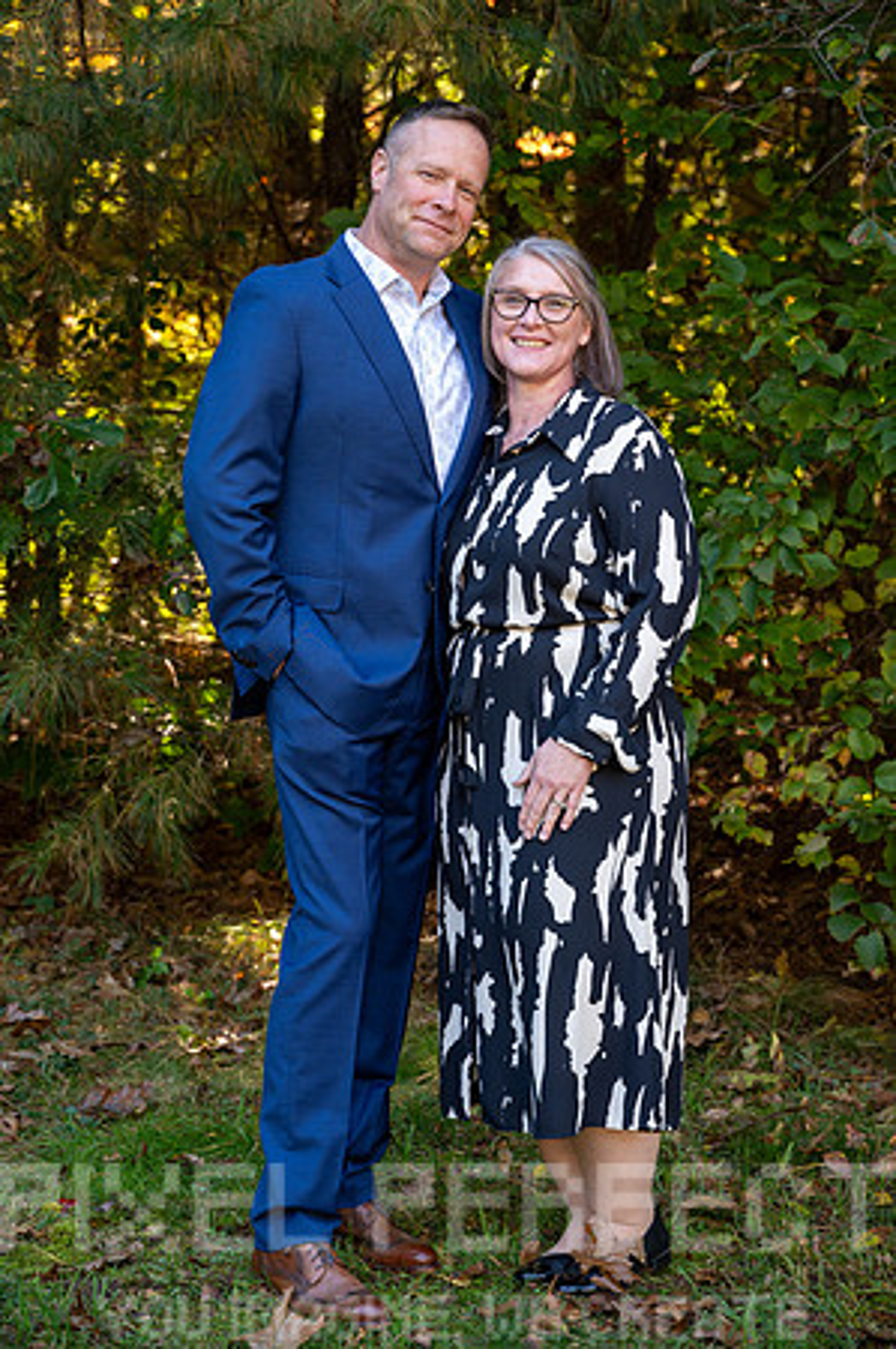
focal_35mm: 72
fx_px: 2694
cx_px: 448
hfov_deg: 18.9
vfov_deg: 28.1
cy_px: 674
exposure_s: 1/200
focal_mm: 72
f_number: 4.5
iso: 1100
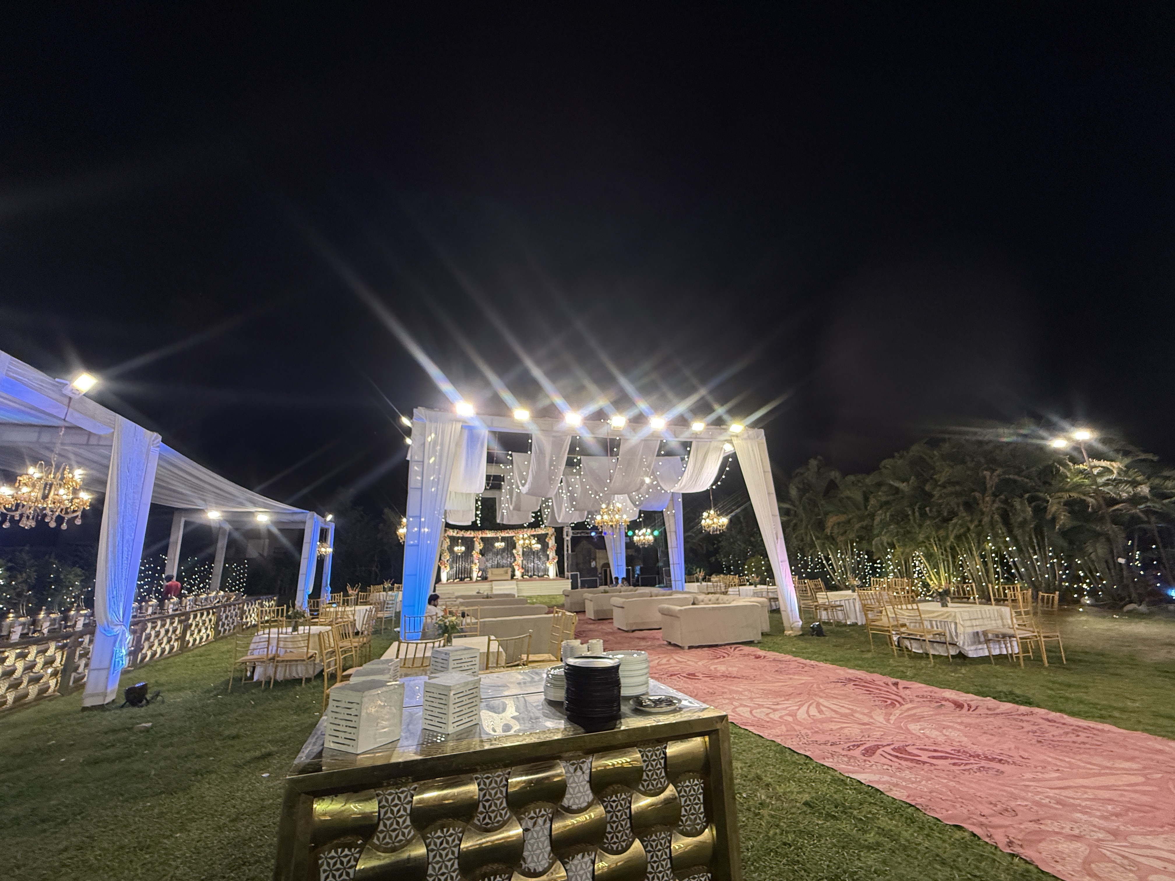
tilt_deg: +14.8
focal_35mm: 14
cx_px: 588
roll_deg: +1.1
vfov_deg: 85.7
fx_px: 475
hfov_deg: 102.1
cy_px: 440
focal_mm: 2.22
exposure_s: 1/100
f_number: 2.2
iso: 250
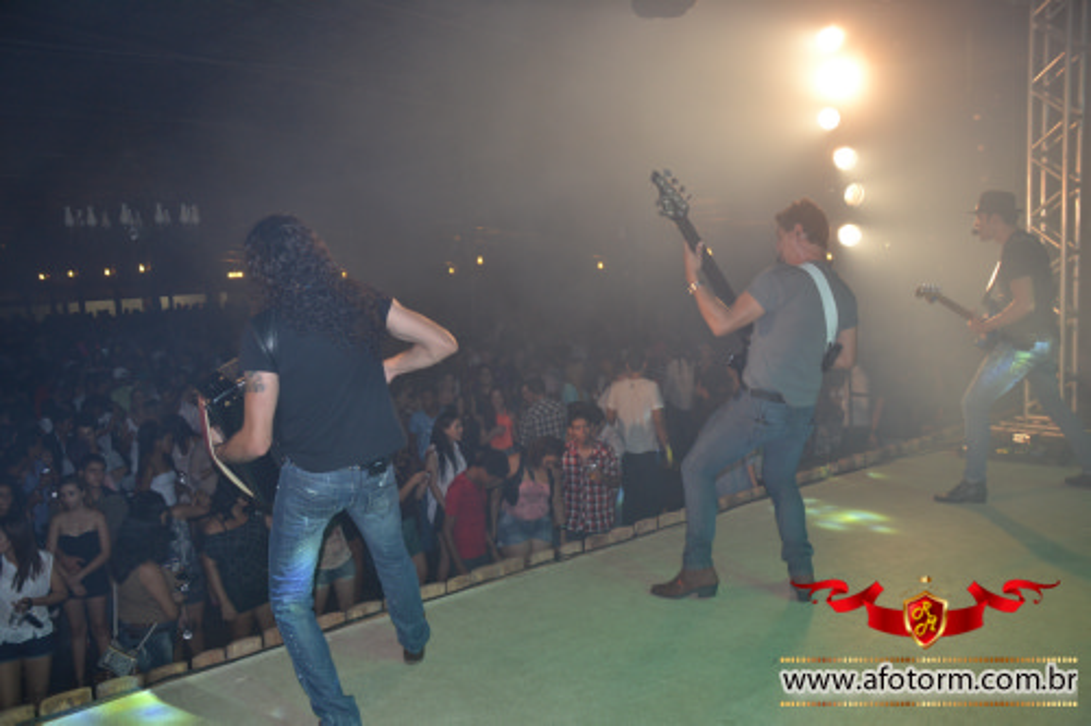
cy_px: 363
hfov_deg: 57.2
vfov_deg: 39.9
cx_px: 546
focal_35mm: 33
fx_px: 1000
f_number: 4
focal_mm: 22
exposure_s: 1/125
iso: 280
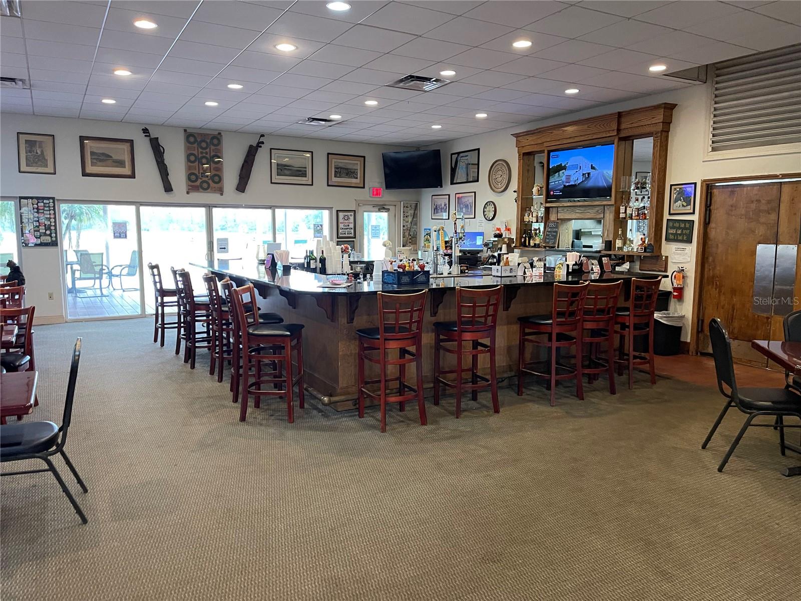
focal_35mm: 25
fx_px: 578
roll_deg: +1.7
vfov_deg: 54.9
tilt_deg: -8.9
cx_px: 400
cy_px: 300
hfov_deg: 69.4
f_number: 1.6
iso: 500
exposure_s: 1/60
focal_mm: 5.1
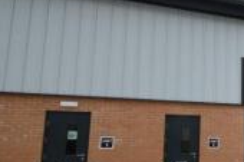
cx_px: 293
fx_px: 284
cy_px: 98
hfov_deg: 36.1
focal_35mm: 42
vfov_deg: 31.7
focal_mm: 10
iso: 400
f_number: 10
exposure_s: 1/250
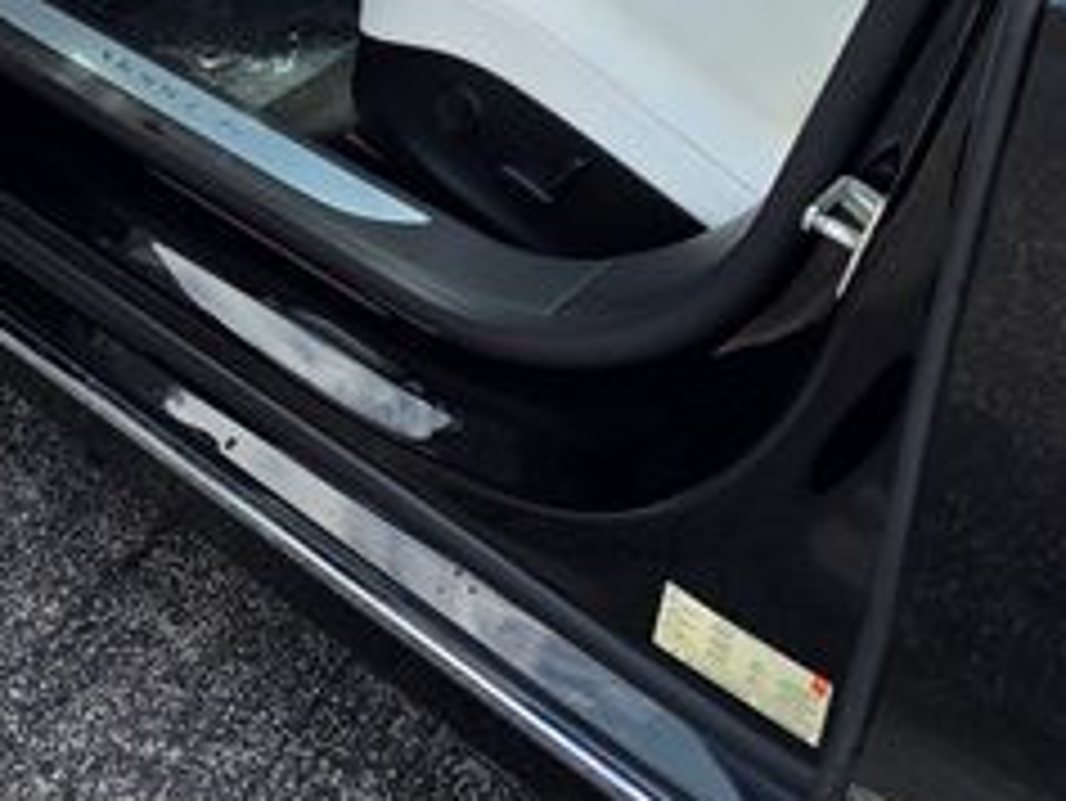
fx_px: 1910
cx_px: -36
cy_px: -225
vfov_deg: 21.5
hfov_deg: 28.9
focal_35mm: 62
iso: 80
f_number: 1.7
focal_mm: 6.3
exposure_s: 1/1839
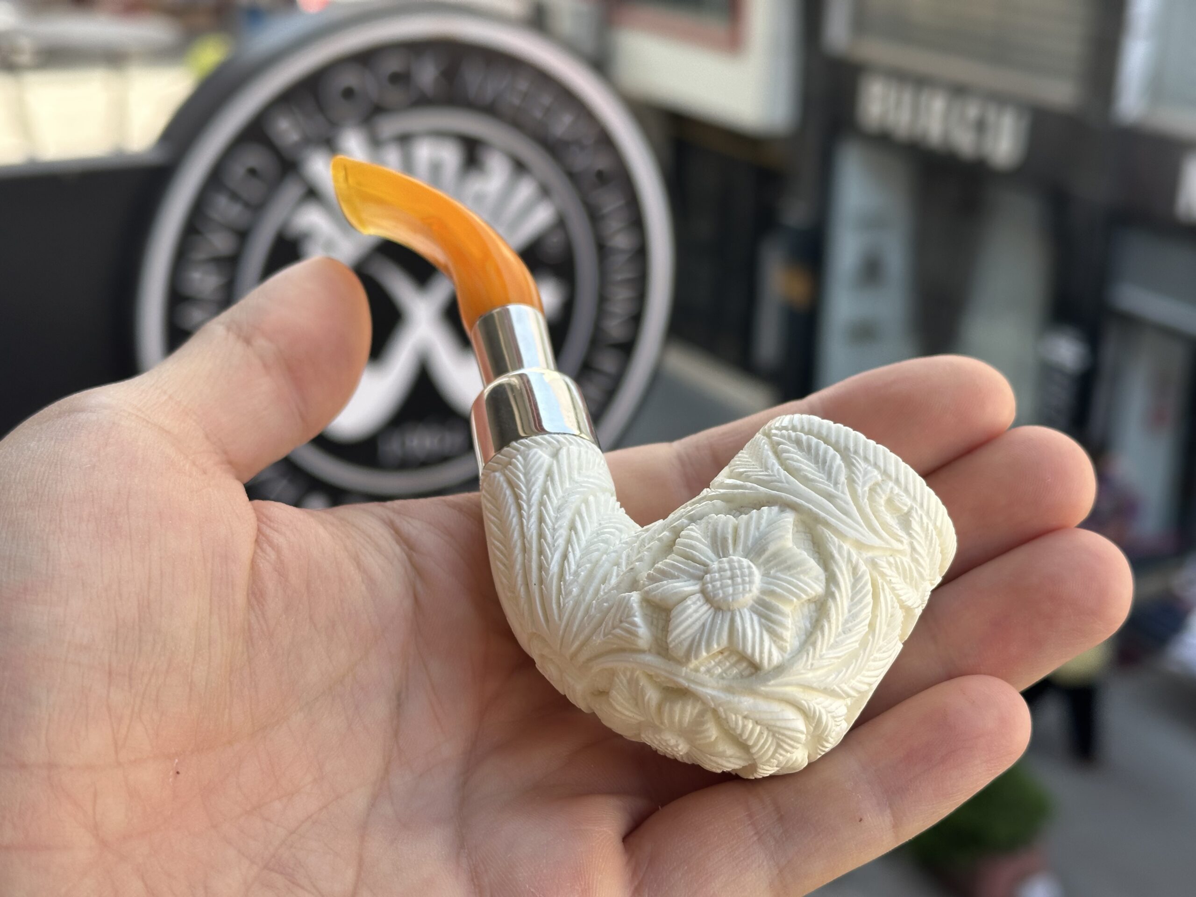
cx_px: 598
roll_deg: -0.7
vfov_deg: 30.3
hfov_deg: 39.7
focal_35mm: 48
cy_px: 448
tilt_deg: -21.5
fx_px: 1658
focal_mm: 6.86
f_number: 1.78
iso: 64
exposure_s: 1/494
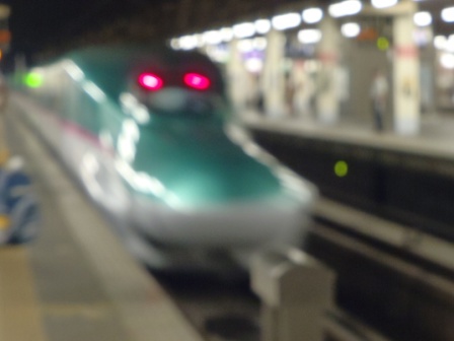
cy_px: 170
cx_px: 227
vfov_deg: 10.6
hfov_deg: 14.1
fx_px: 1836
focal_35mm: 140
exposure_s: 1/4
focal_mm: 25
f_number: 5.9
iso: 400
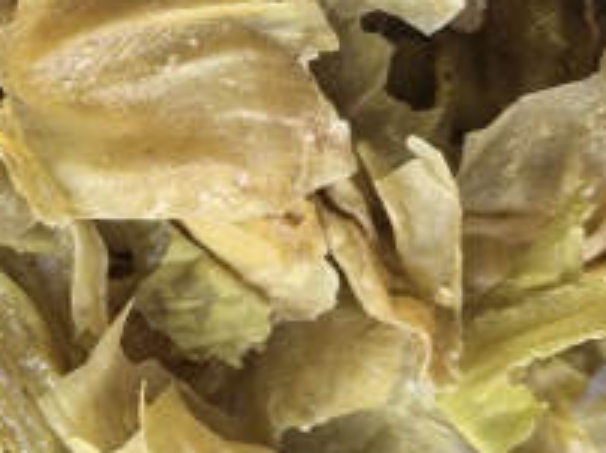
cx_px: -117
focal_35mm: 107
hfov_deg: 17.5
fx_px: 1871
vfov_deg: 13.8
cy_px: 261
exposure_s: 1/100
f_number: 2
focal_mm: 5.75
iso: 80
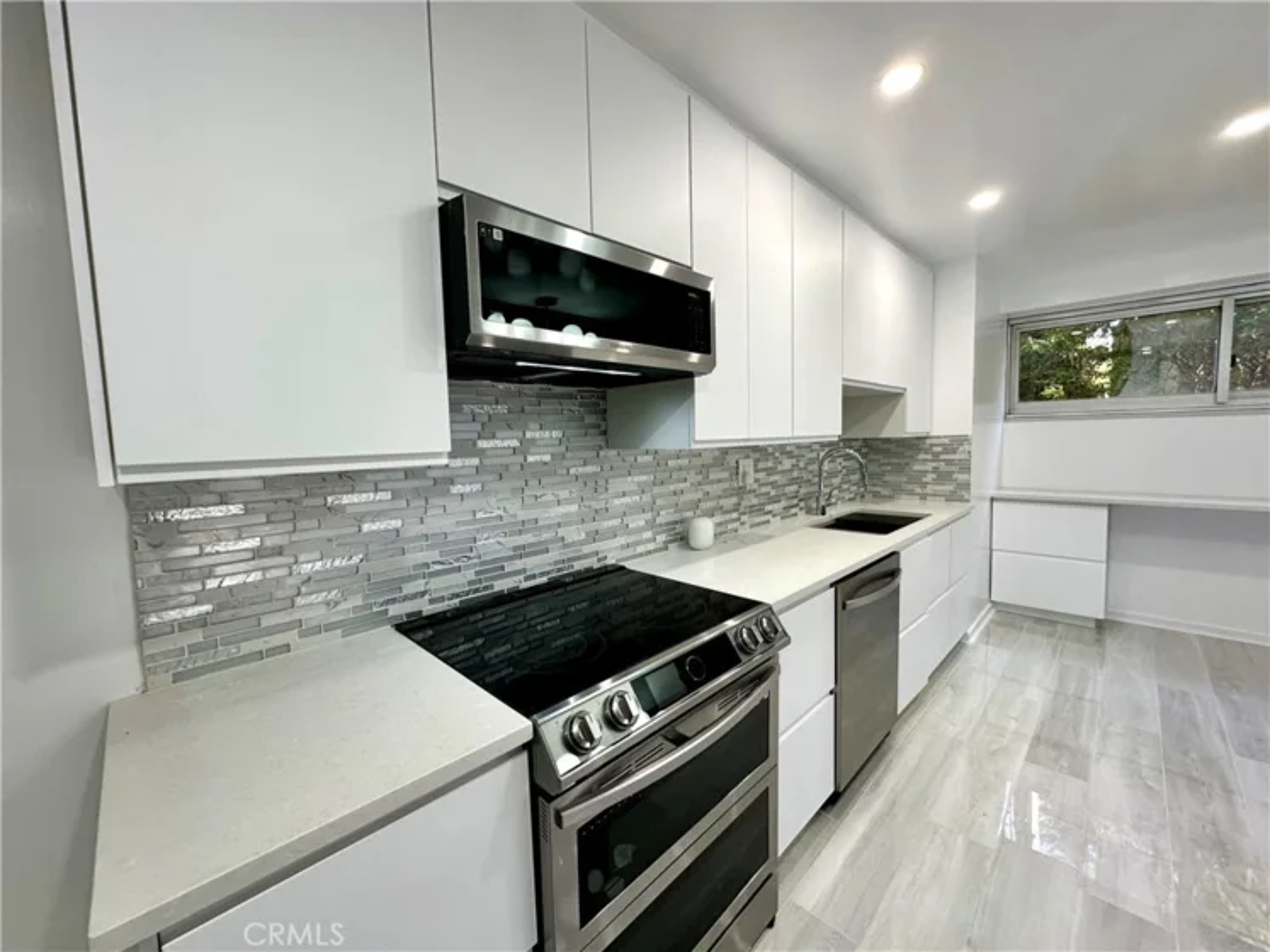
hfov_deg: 102.1
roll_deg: +1.1
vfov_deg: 85.7
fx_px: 514
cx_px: 635
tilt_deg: -4.8
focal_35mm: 14
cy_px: 476
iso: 160
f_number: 2.2
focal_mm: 2.22
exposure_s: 1/120
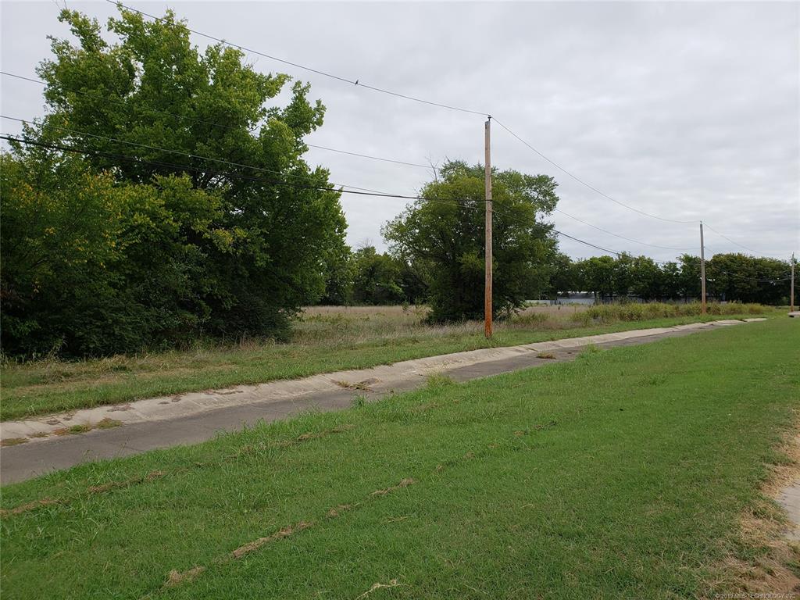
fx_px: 601
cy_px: 300
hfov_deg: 67.3
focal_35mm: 26
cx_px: 400
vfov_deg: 53.1
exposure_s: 1/1493
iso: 50
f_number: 2.4
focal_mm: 4.3
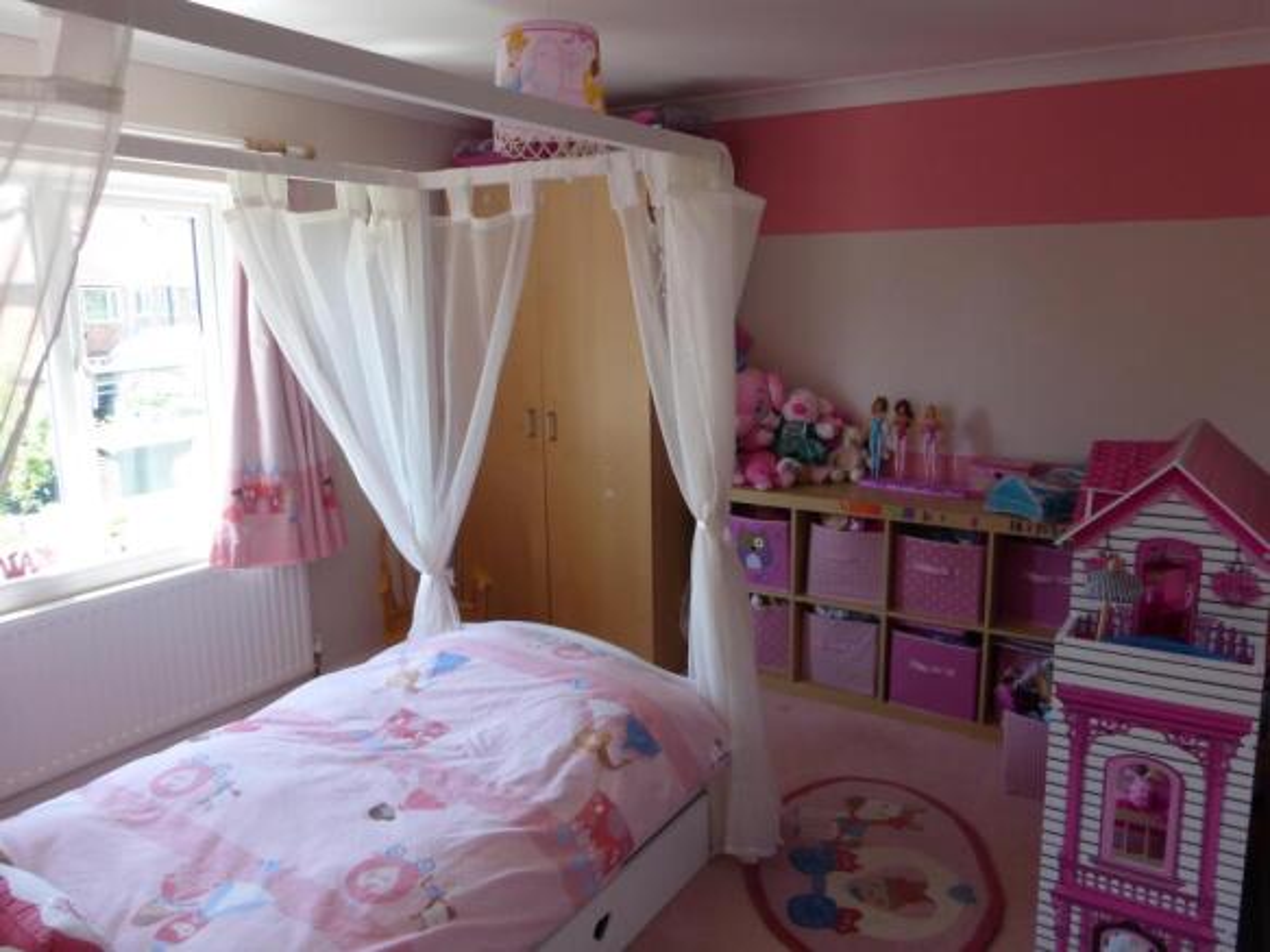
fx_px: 917
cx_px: 635
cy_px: 476
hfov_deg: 69.4
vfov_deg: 54.9
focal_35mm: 25
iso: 125
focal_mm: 4.3
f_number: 3.3
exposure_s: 1/60
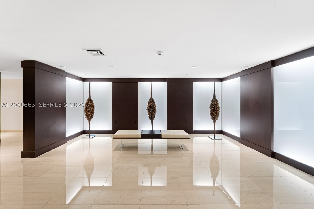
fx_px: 122
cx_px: 157
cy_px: 104
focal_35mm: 14
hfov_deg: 104.2
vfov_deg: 81.2
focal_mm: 14
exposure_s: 1/5
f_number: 7.1
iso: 400
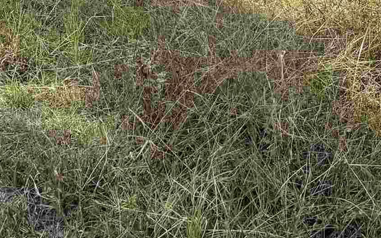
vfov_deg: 12.1
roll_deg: -1.7
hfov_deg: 21.1
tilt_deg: -3.8
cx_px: -45
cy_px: -277
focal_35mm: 93
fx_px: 966
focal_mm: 6.86
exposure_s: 1/2331
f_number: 1.78
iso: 80
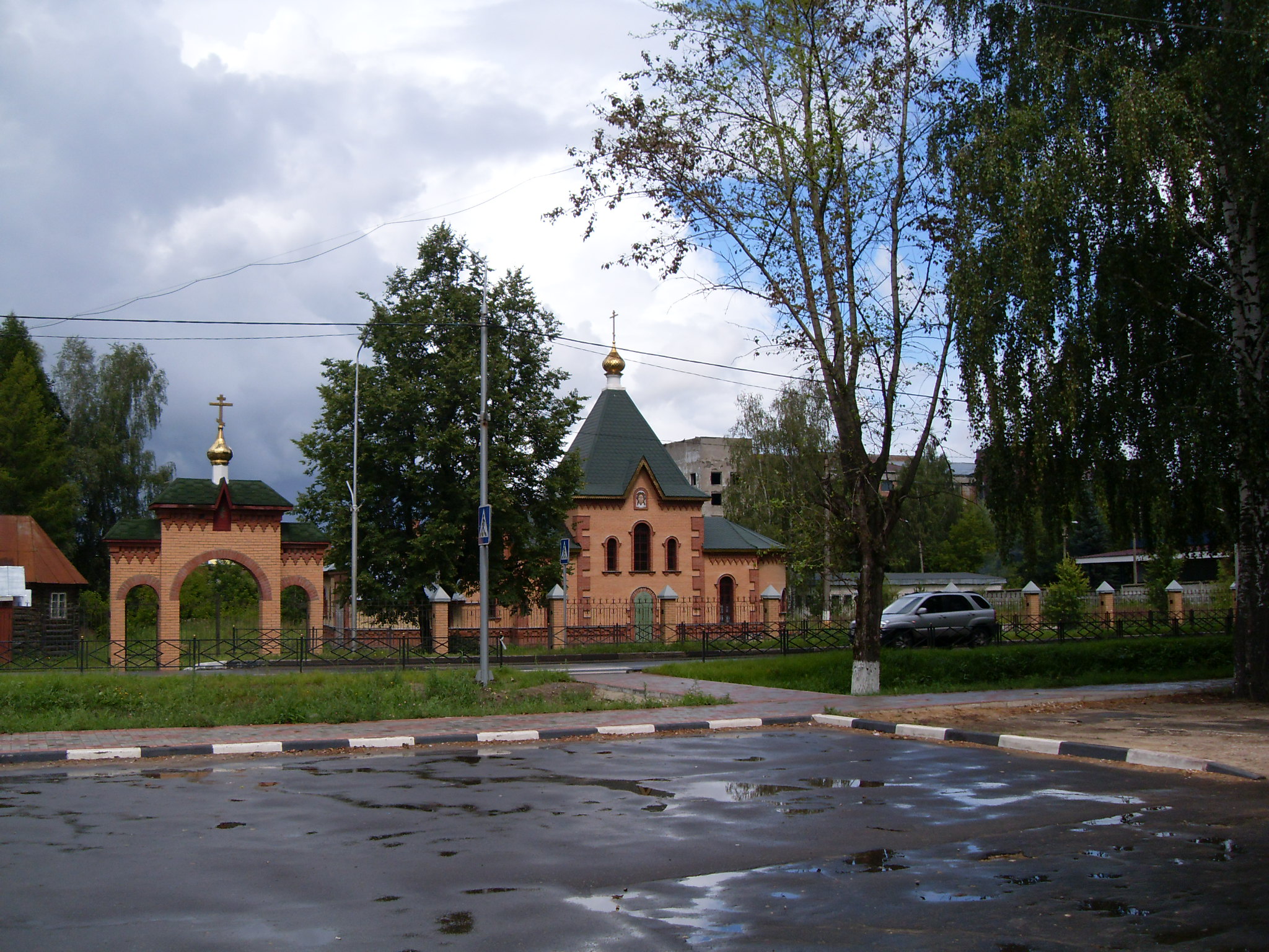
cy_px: 476
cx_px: 634
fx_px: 1356
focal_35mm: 37
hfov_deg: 50.1
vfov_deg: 38.7
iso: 80
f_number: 7
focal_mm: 6.3
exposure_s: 1/250
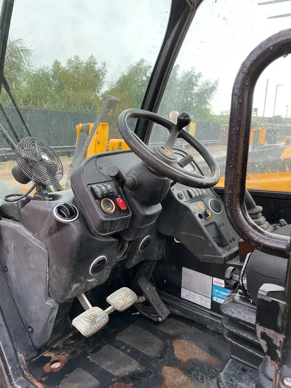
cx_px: 146
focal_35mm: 26
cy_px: 194
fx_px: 291
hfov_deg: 53.1
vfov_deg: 67.3
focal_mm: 4.2
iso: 125
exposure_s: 1/95
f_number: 1.6
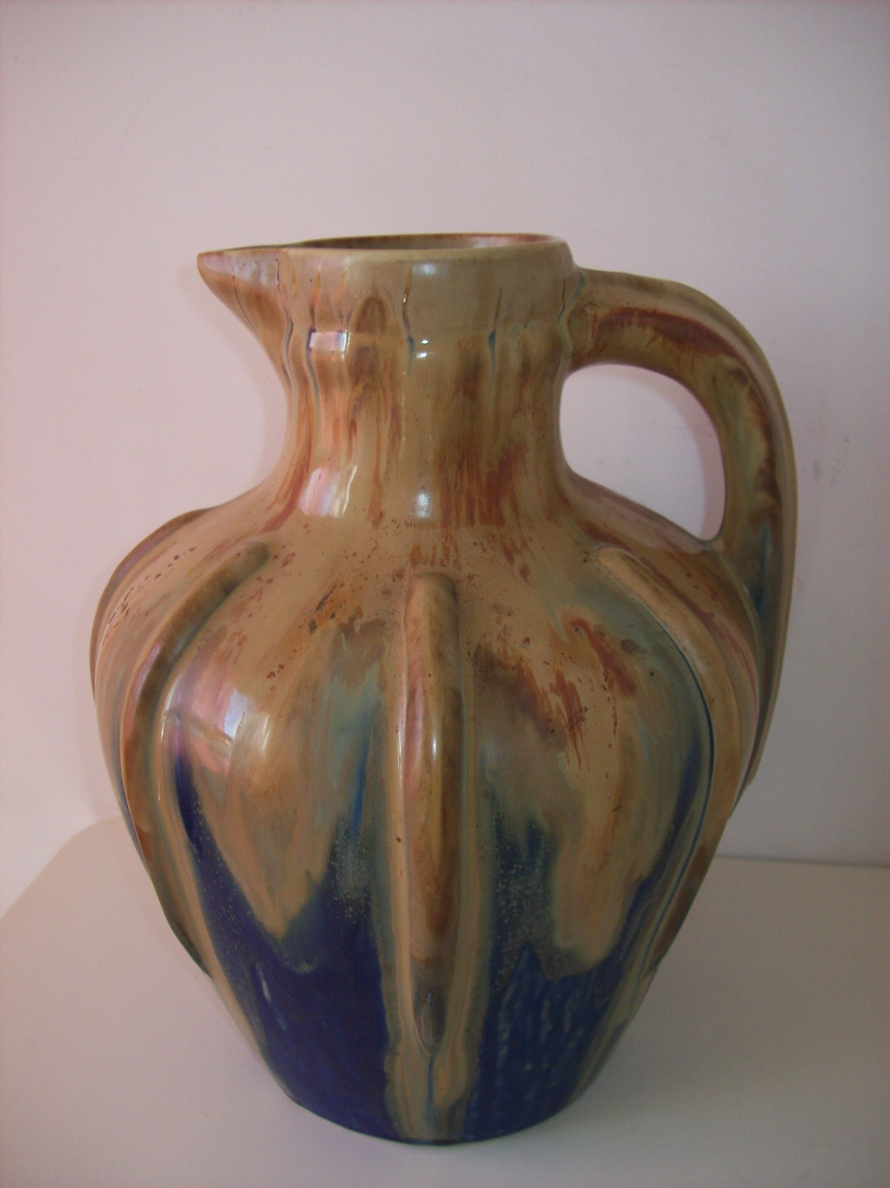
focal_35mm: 36
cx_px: 445
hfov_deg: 39.6
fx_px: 1235
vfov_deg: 51.4
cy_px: 594
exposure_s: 1/64
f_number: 2.7
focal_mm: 6
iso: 80
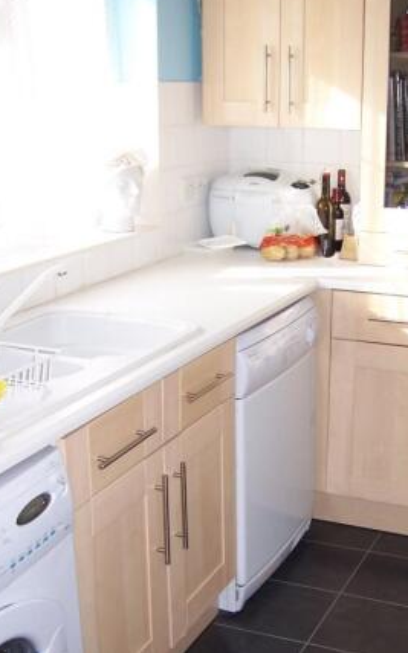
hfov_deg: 24.7
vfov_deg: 38.9
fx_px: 926
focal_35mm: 52
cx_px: 280
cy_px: 323
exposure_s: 1/60
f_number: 3
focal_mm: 6
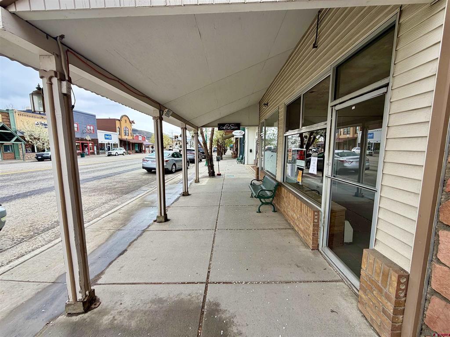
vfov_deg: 85.7
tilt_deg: -6.5
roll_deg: -0.5
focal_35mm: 14
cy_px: 168
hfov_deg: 102.1
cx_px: 225
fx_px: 182
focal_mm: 2.22
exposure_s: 1/502
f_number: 2.2
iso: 50
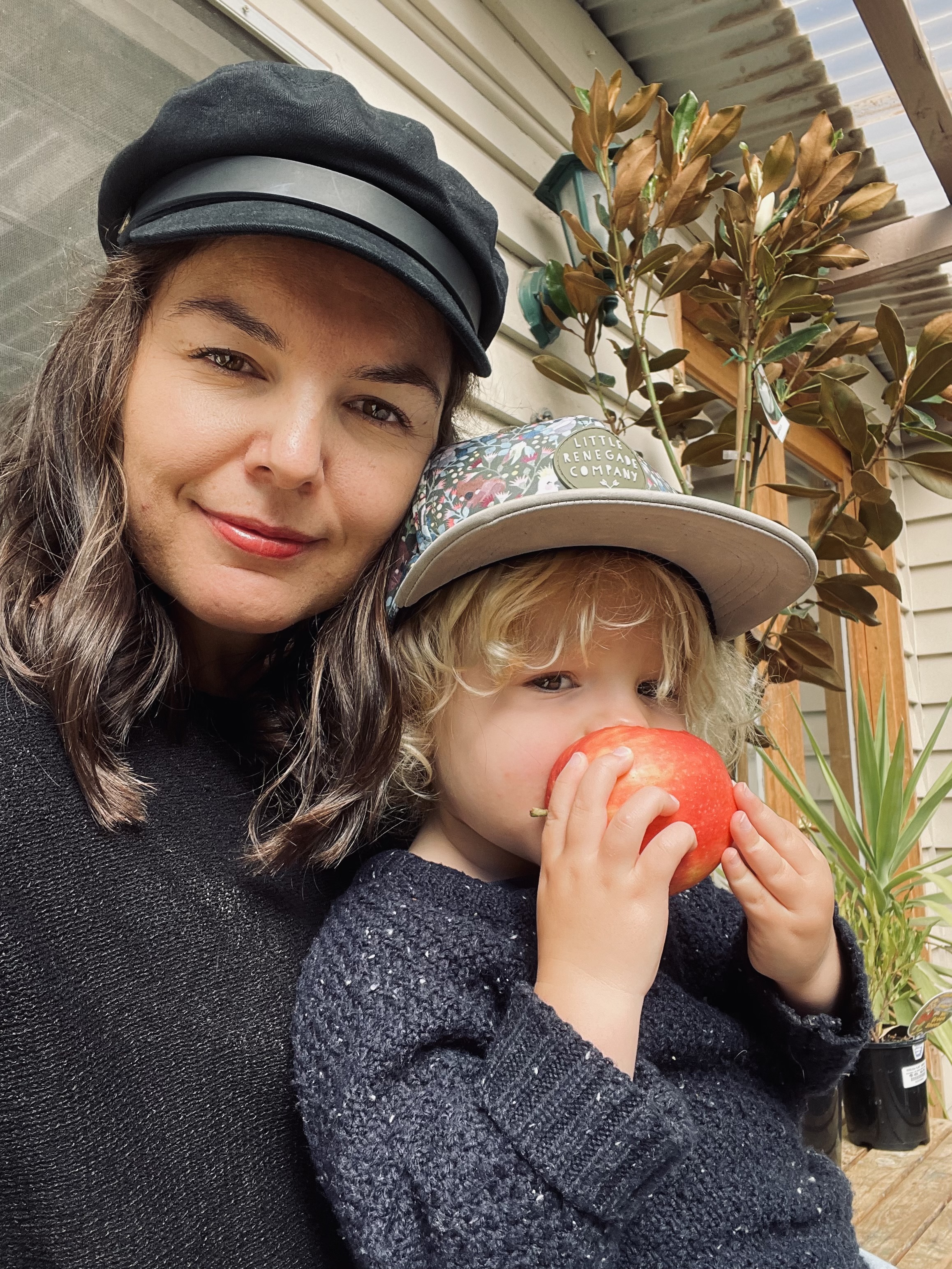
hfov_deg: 46.8
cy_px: 634
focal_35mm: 30
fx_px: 1100
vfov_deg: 60.0
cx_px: 476
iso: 25
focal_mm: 2.71
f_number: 2.2
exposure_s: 1/318
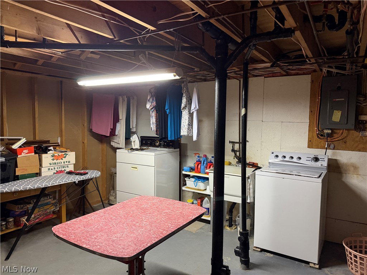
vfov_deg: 56.8
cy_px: 138
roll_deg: +0.5
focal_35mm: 24
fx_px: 254
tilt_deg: -2.8
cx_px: 184
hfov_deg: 71.6
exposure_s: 1/40
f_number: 1.78
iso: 640
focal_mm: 6.76
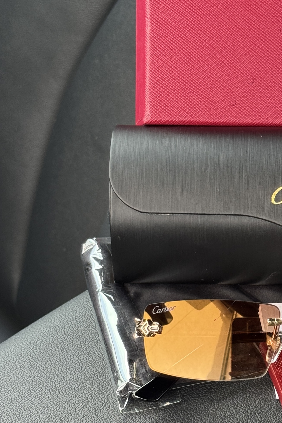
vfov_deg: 20.3
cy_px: 283
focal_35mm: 100
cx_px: 283
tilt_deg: -46.6
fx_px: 1175
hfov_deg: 13.5
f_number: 1.78
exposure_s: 1/60
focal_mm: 6.76
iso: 125
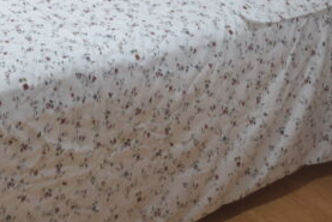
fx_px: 600
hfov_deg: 28.7
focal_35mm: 65
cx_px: -13
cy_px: -245
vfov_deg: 15.7
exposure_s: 1/40
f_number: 4
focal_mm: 10
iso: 200
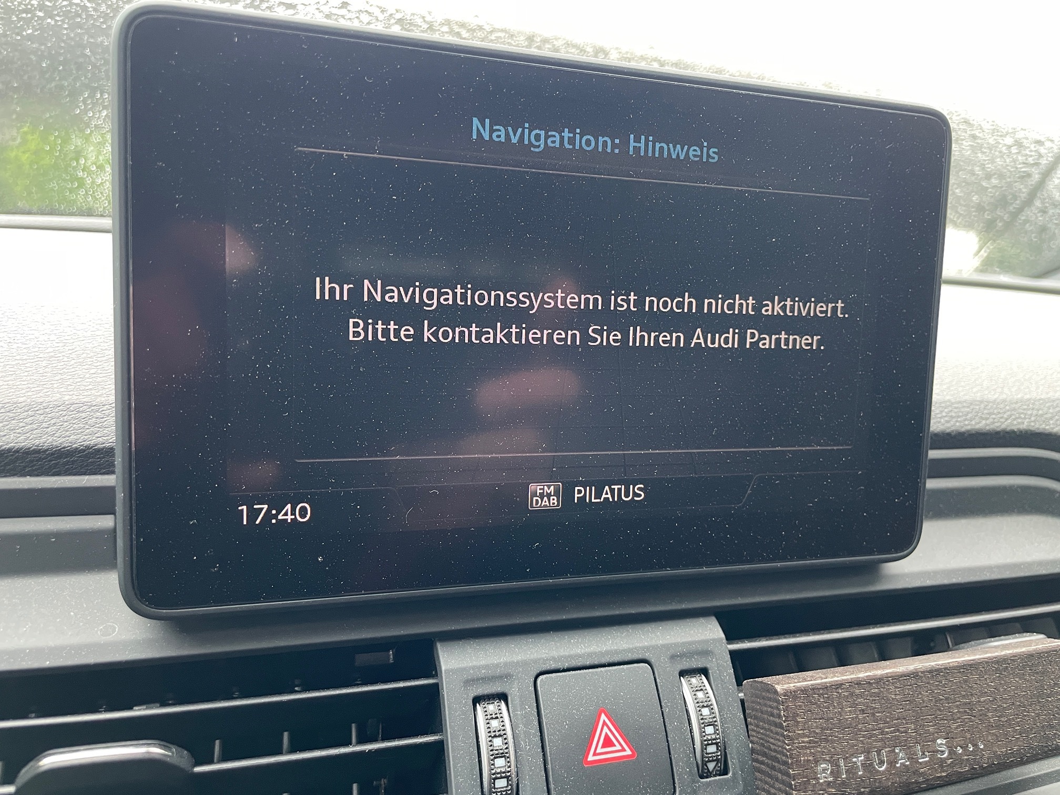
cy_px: 398
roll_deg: -3.0
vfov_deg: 53.1
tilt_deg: -9.7
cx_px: 530
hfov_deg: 67.3
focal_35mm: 26
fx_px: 796
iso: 250
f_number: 1.6
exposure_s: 1/60
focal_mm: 4.2
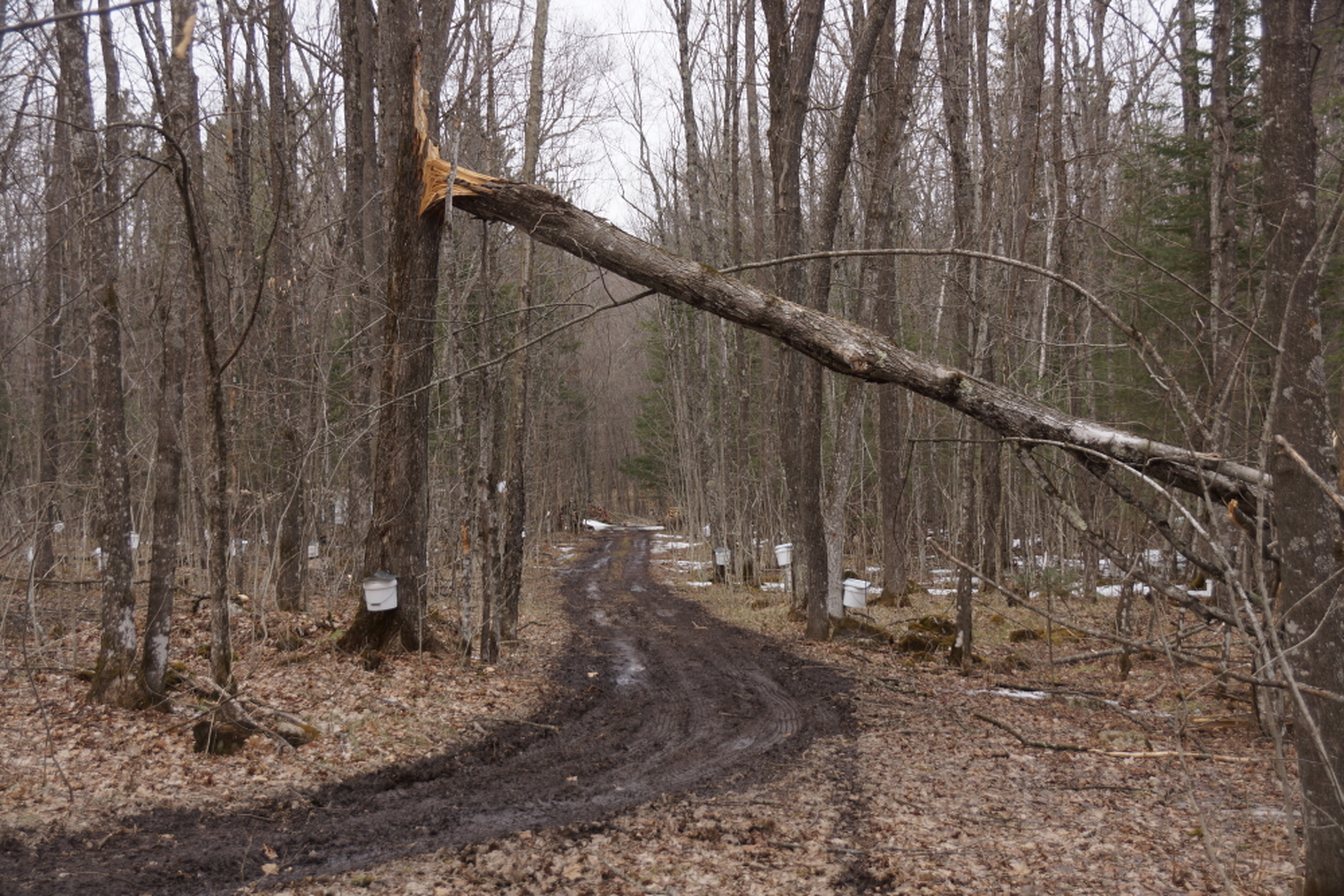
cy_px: 448
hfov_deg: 37.9
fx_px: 1960
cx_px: 672
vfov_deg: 25.8
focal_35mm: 52
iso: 100
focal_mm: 35
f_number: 5
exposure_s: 1/80
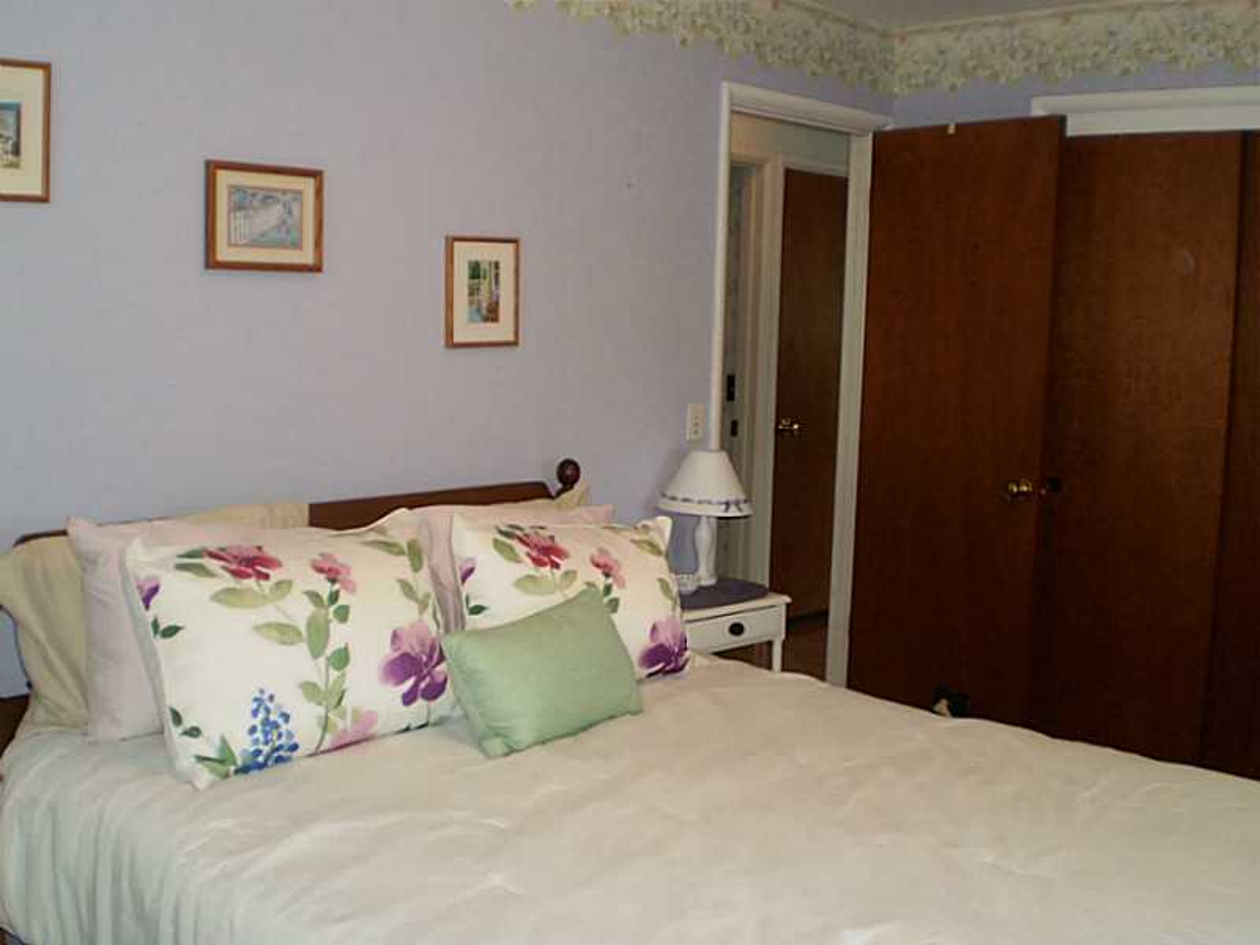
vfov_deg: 39.7
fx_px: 1310
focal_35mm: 36
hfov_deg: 51.4
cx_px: 630
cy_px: 472
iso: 125
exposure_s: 1/30
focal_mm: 6.3
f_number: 3.1
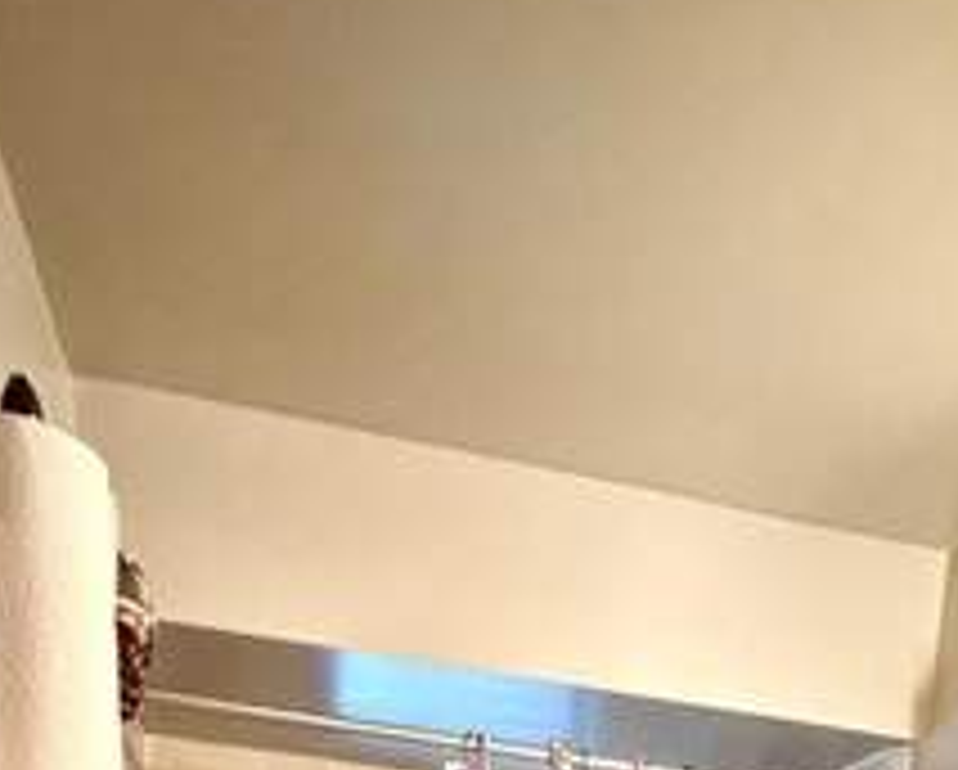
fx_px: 1164
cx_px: 576
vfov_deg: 22.3
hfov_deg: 44.5
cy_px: 1373
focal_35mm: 41
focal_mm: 2.22
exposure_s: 1/40
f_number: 2.2
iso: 1250
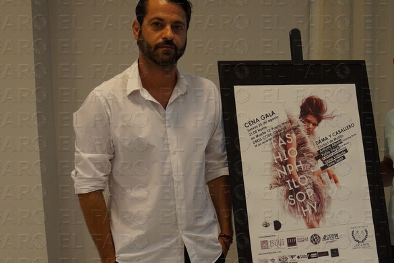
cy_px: 193
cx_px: 297
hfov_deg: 38.6
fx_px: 546
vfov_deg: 26.8
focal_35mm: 50
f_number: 4
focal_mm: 19
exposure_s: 1/160
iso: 1000
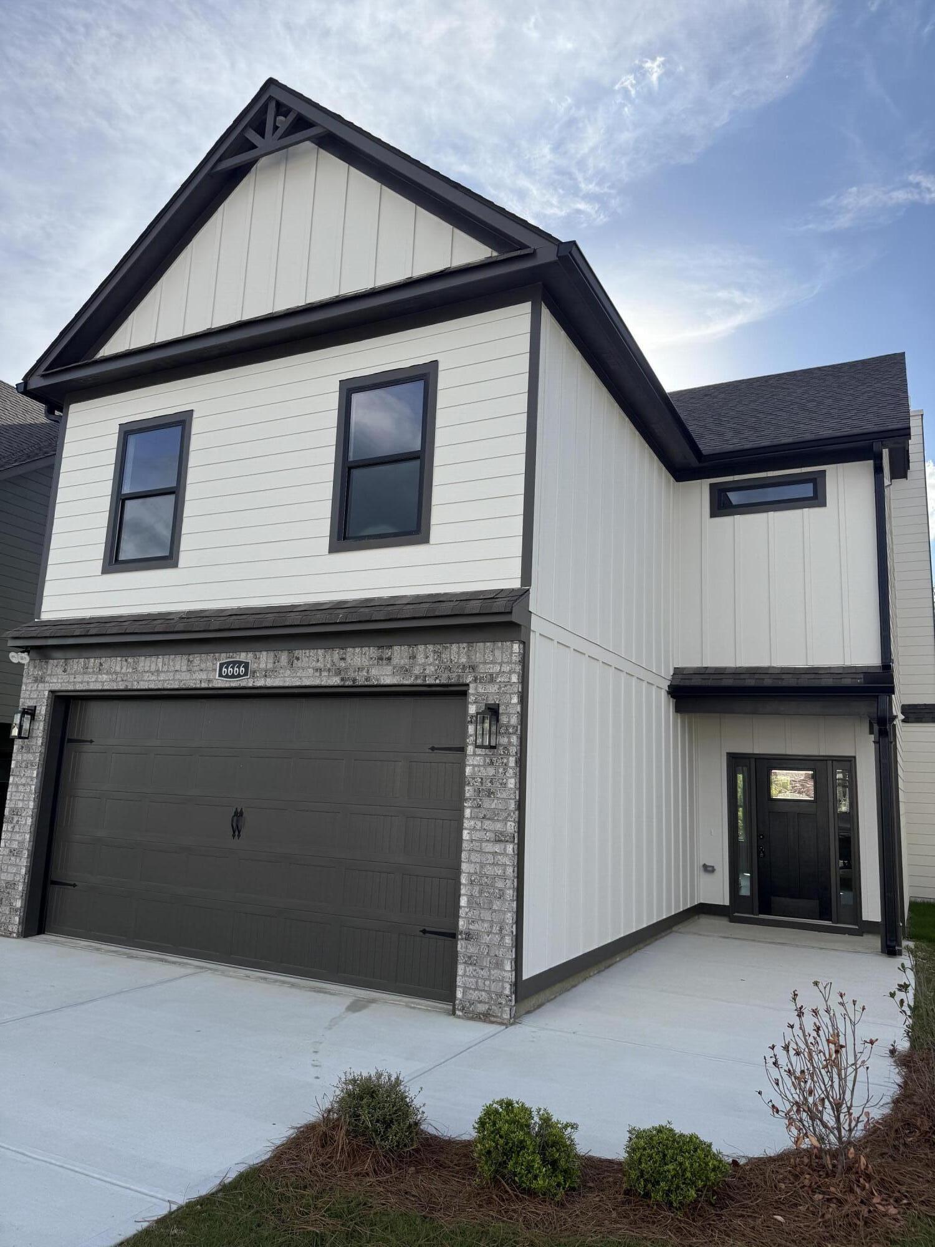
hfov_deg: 56.8
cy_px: 624
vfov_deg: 71.6
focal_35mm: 24
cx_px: 468
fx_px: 864
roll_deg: -3.2
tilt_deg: +11.0
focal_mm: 6.76
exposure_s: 1/4167
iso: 100
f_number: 1.78
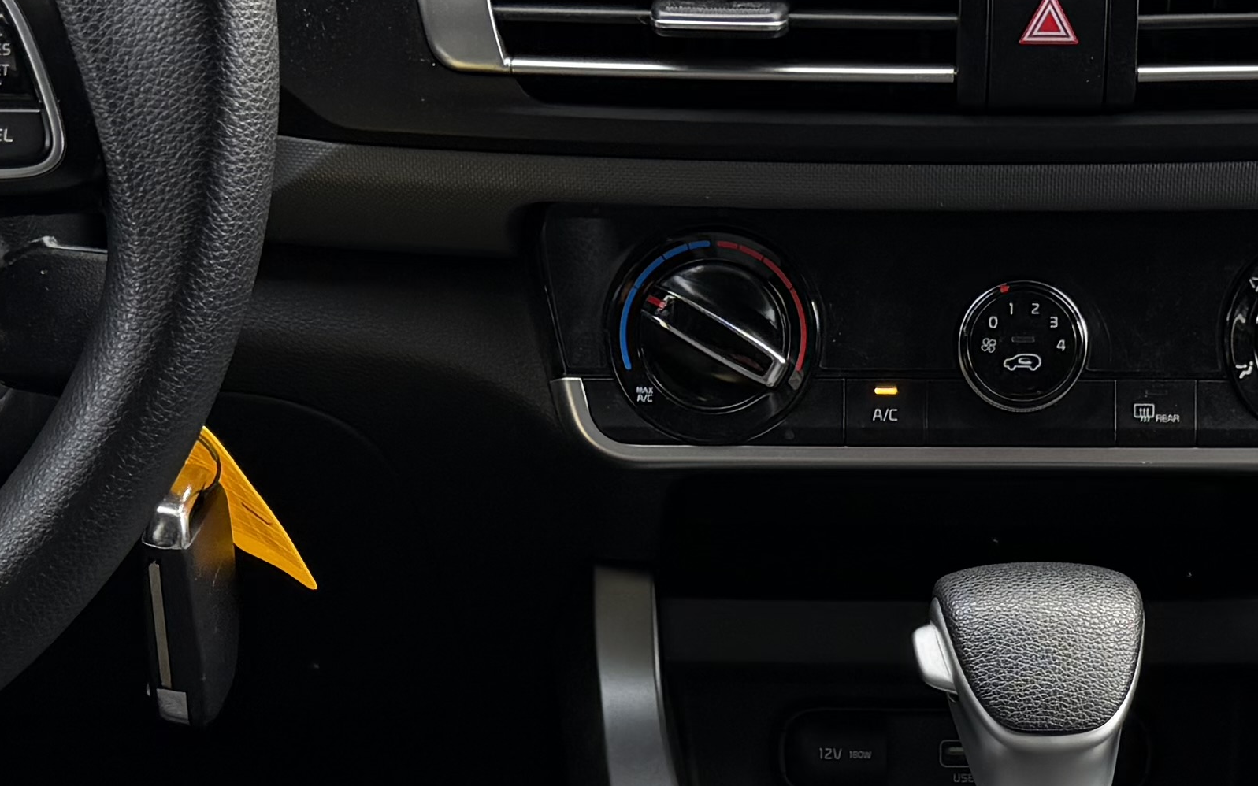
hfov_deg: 22.6
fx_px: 3120
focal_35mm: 91
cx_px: 893
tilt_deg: -32.1
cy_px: 794
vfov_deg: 14.1
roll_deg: -1.4
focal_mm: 6.76
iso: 100
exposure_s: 1/121
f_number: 1.78
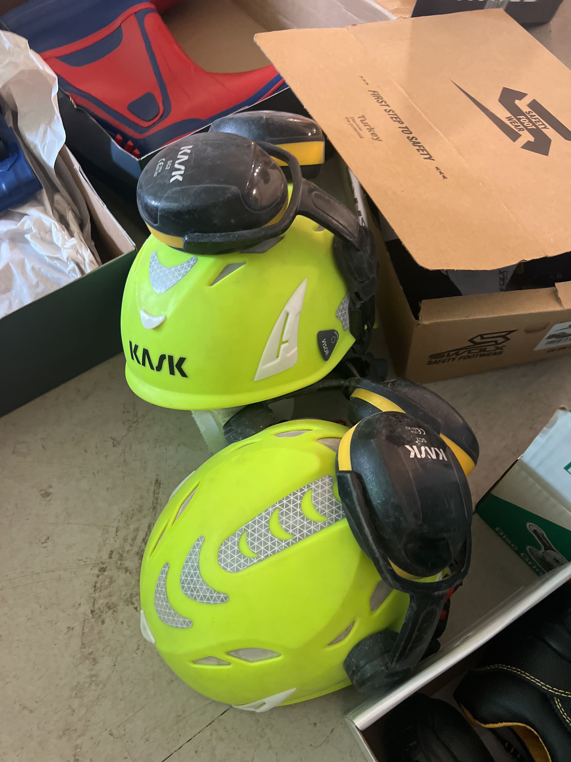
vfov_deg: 67.3
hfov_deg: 53.1
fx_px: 572
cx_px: 286
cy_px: 381
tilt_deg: -58.1
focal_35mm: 26
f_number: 1.5
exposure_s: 1/50
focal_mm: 5.7
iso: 400
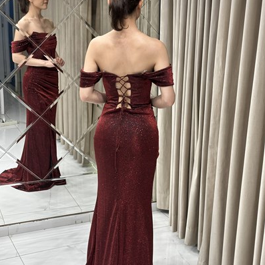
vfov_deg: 30.0
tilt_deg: -16.1
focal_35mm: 57
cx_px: 132
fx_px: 494
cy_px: 154
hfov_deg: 30.0
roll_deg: -2.0
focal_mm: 6.86
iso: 64
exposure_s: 1/541
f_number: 1.78
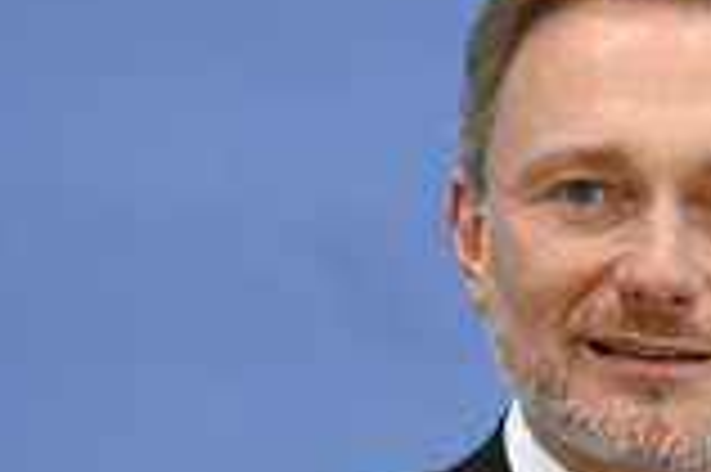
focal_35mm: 279
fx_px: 5504
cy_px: 463
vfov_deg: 4.9
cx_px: 970
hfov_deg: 7.3
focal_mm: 98
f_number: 5.6
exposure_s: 1/640
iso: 3200
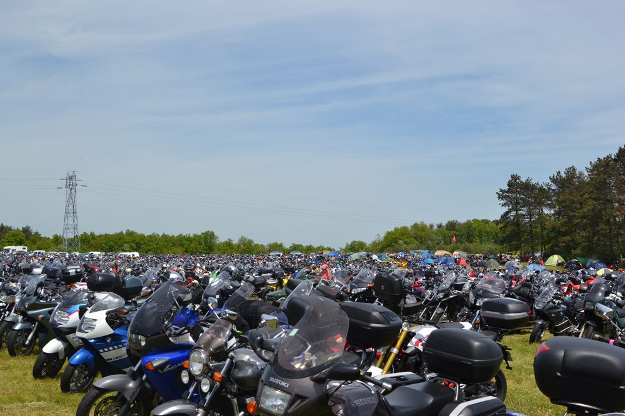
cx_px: 312
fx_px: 911
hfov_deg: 37.9
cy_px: 208
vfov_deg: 25.7
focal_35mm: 52
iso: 100
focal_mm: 35
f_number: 9
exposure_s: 1/320
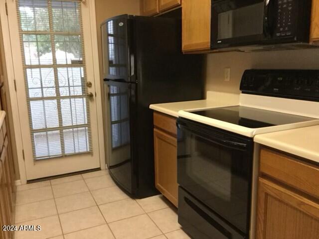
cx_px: 160
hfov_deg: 58.4
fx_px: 286
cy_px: 120
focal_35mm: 31
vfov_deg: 45.4
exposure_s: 1/30
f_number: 2.4
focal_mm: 3.3
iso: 250
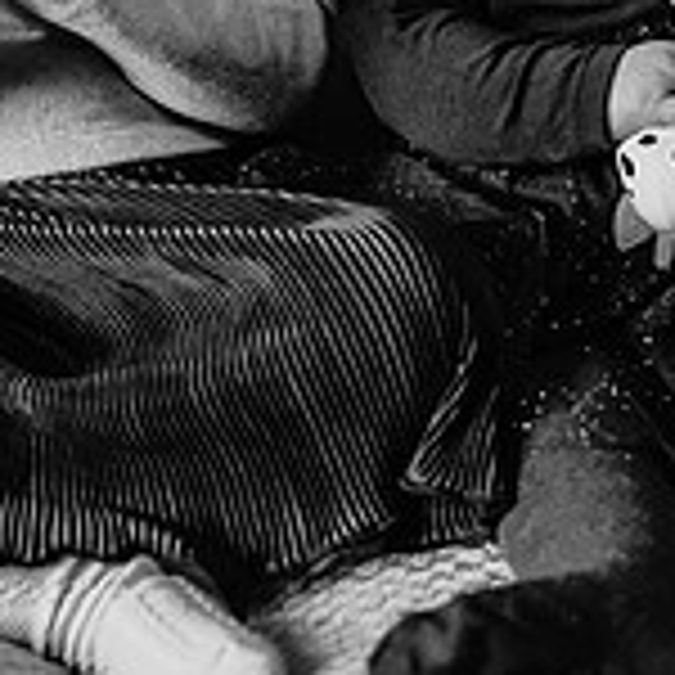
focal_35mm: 115
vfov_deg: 14.9
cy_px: -22
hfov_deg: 15.1
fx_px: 2537
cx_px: 405
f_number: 2.2
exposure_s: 1/160
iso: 250
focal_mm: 35
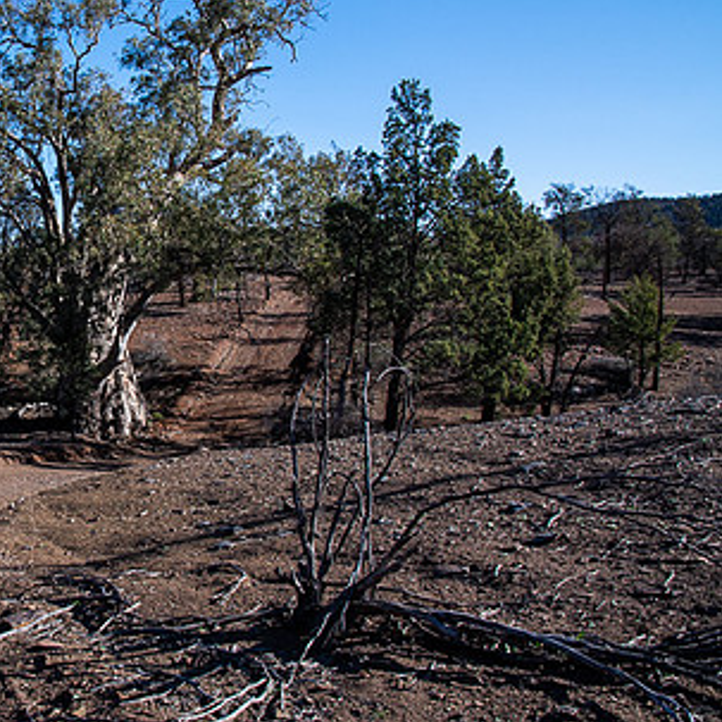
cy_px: 328
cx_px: 33
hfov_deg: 38.9
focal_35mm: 39
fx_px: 920
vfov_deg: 42.8
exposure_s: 1/200
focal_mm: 16
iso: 200
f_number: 11
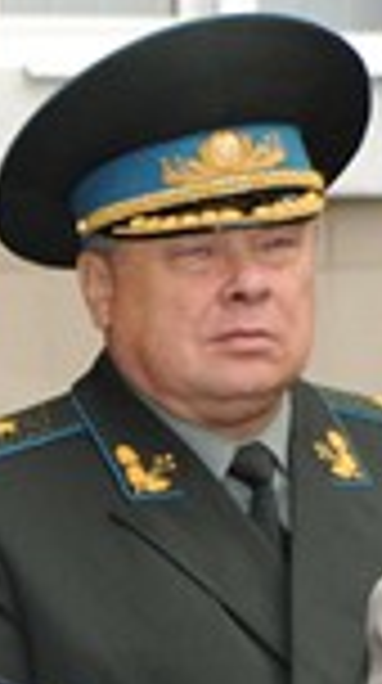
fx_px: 5987
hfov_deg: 3.4
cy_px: 896
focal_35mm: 331
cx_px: -1339
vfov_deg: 6.5
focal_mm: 60
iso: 320
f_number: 3.8
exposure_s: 1/250
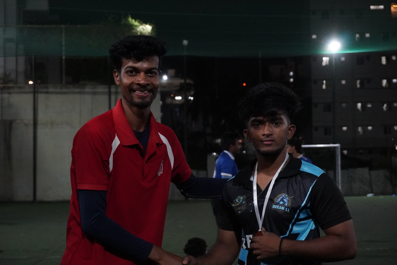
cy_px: 132
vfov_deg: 19.3
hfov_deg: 28.6
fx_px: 777
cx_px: 198
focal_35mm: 70
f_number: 5.6
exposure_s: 1/80
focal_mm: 47
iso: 5000
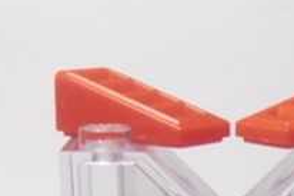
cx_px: 271
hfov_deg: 12.1
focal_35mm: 168
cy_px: 477
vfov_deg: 7.6
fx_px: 1371
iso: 80
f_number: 3.9
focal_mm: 6.61
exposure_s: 1/40
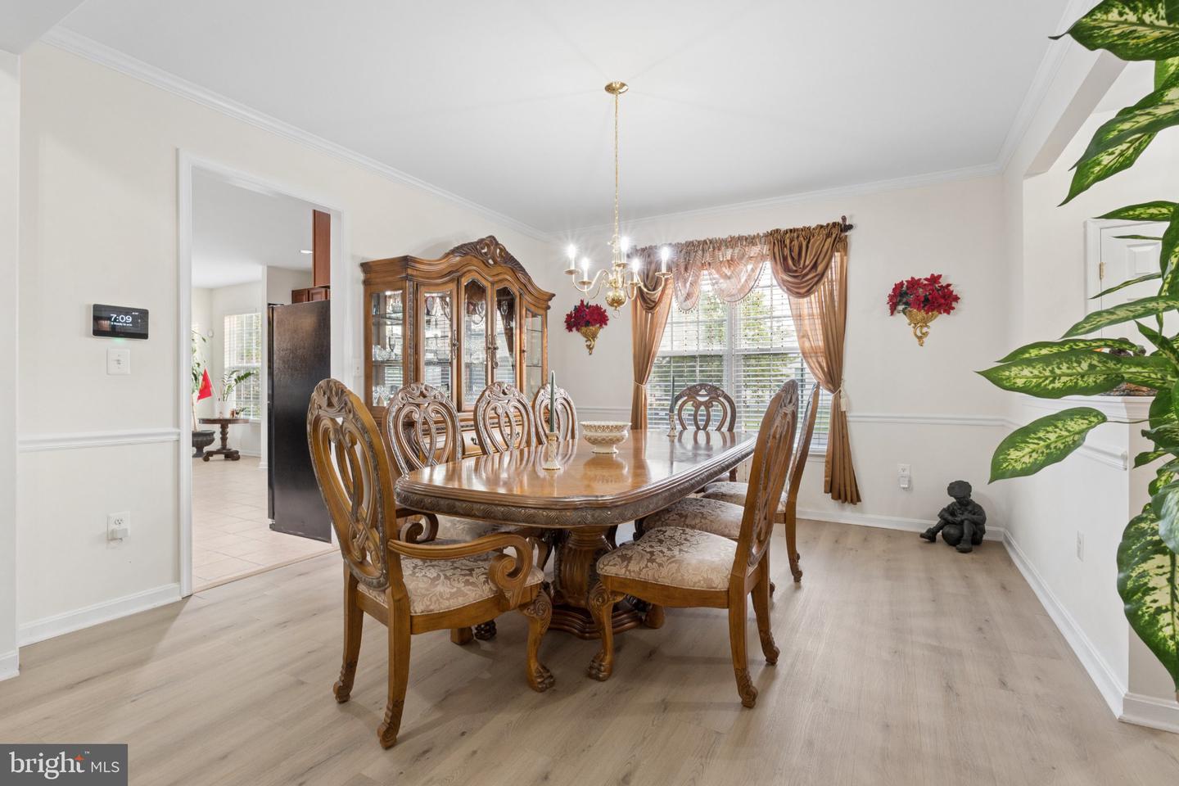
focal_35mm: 16
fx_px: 540
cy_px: 393
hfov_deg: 95.0
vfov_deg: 72.1
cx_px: 590
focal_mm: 11
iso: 400
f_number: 8
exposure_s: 1/10
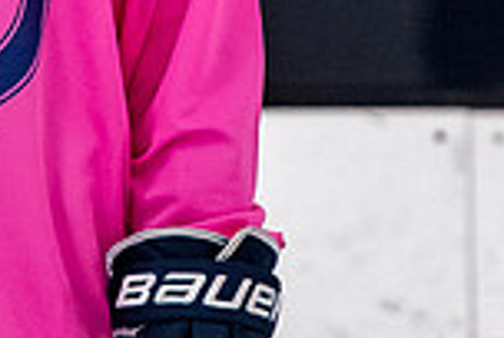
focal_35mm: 1789
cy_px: -426
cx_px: -81
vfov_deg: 0.8
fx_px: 25095
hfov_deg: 1.2
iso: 2000
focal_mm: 200
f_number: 3.5
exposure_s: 1/800
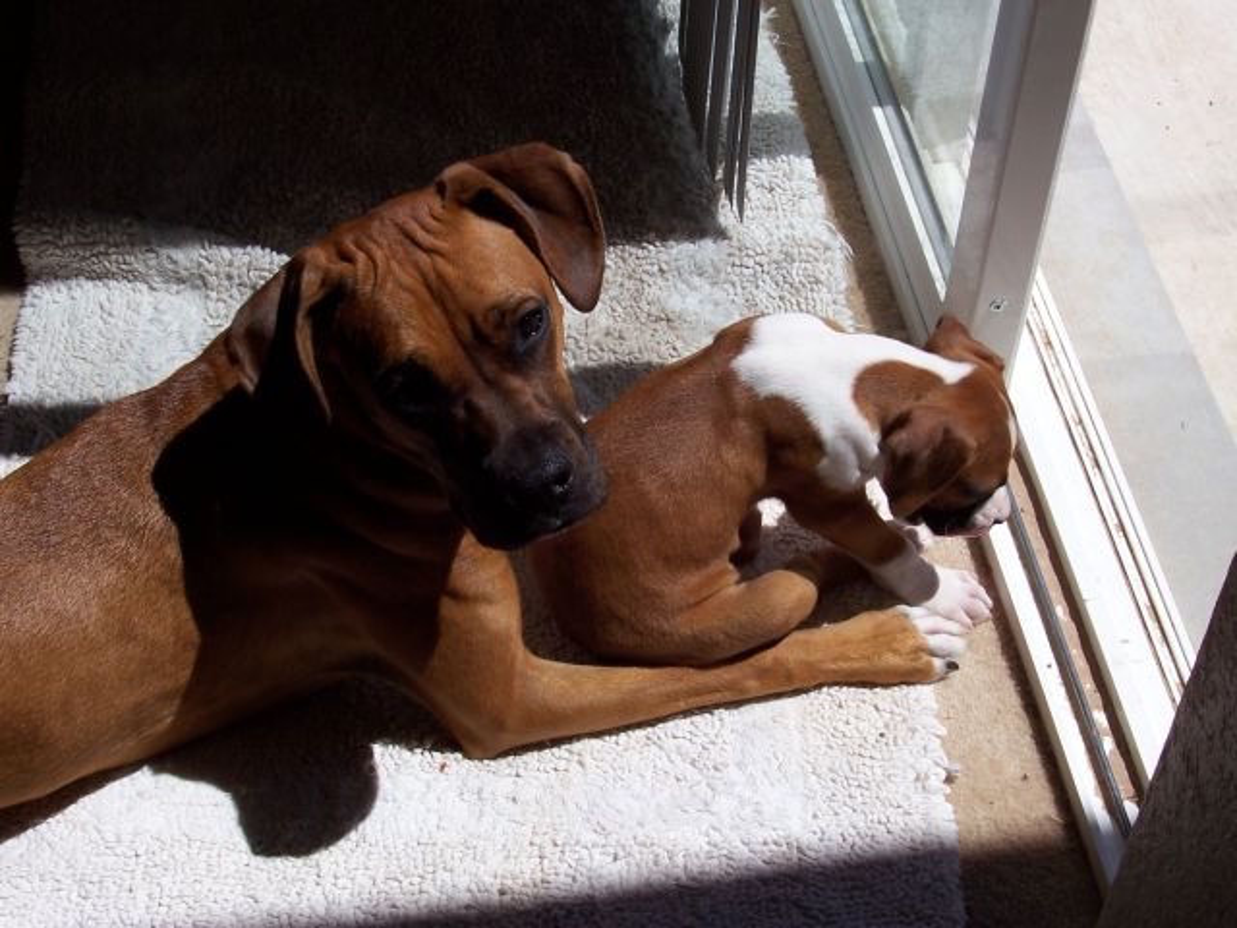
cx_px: 618
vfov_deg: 22.3
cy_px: 464
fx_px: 2359
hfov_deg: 29.4
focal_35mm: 66
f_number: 6.7
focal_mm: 10.8
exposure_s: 1/500
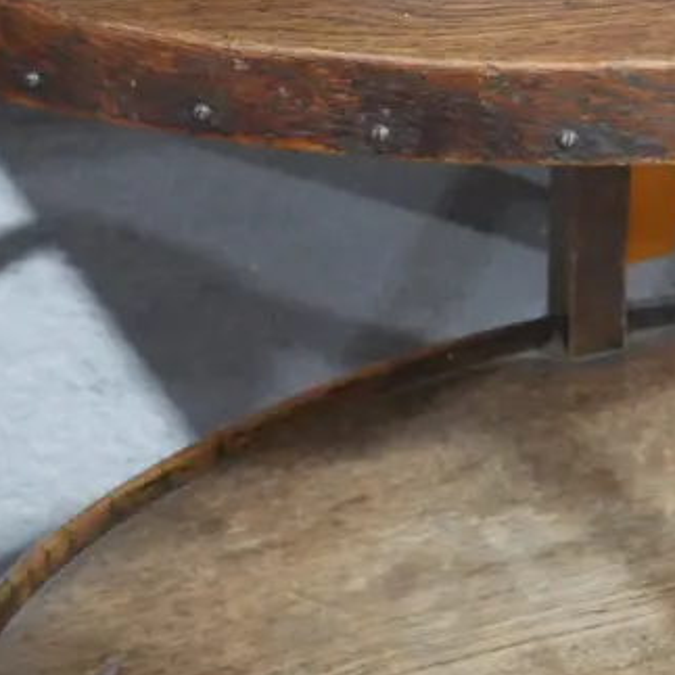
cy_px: 365
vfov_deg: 15.6
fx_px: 2471
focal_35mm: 112
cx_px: 763
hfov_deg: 15.1
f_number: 4.4
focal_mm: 20
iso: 3200
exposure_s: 1/50
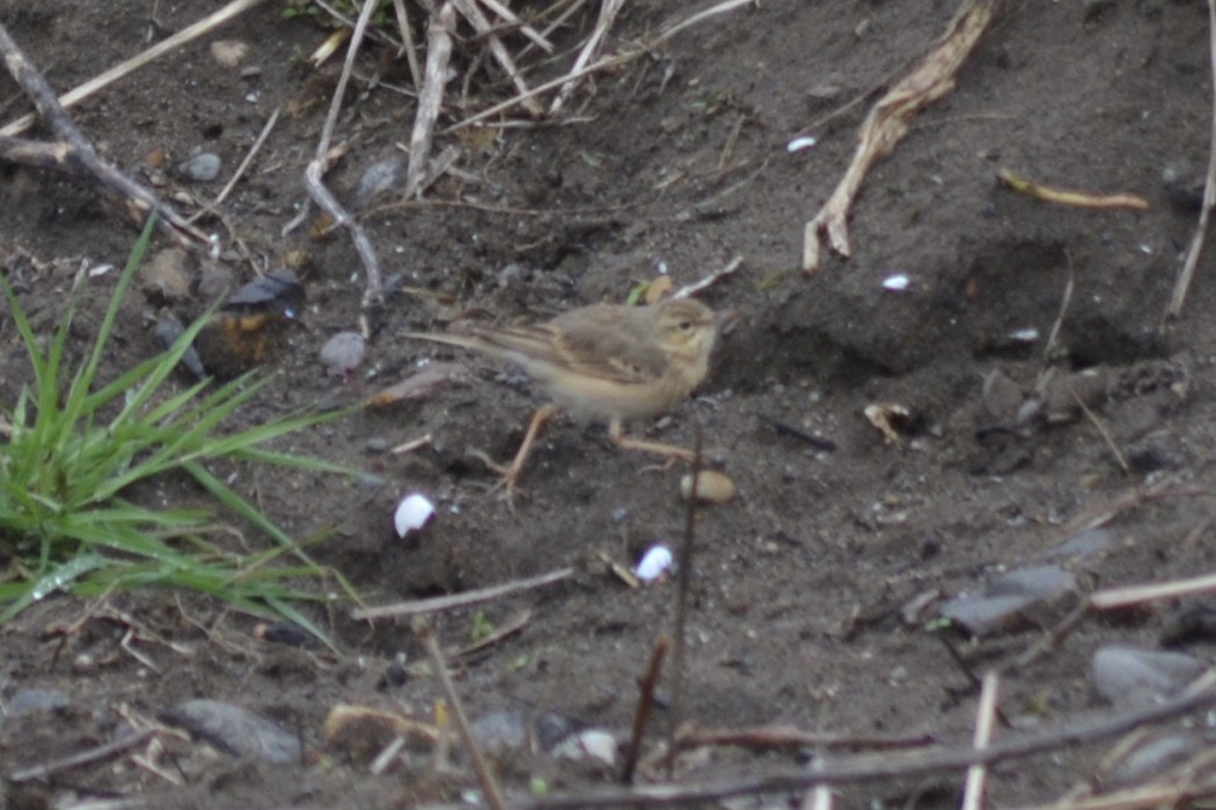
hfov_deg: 4.6
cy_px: 405
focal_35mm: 450
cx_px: 608
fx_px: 15199
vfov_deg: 3.1
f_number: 5.6
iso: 400
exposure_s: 1/800
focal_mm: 300
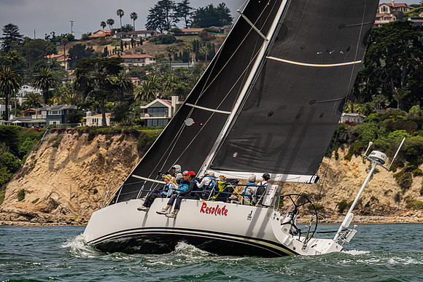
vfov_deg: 5.2
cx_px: 233
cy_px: 175
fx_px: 3093
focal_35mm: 263
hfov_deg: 7.8
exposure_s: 1/3200
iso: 500
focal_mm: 210
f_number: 8
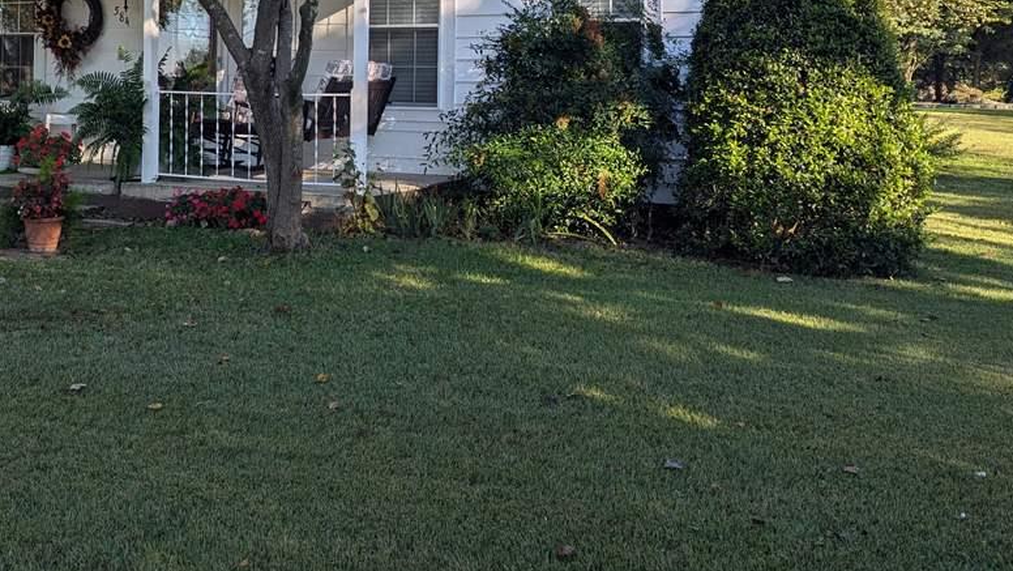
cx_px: 309
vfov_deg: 26.8
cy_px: 60
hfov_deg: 46.3
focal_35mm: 43
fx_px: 1155
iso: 41
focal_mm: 6.81
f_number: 1.85
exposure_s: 1/760
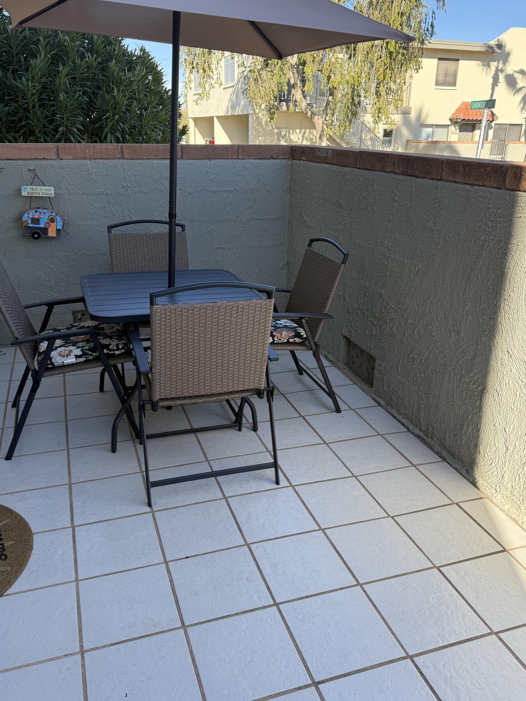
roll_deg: -0.7
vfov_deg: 63.4
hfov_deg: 49.7
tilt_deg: -20.8
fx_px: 567
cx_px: 252
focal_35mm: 28
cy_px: 351
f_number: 1.78
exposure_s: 1/955
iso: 100
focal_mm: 6.76
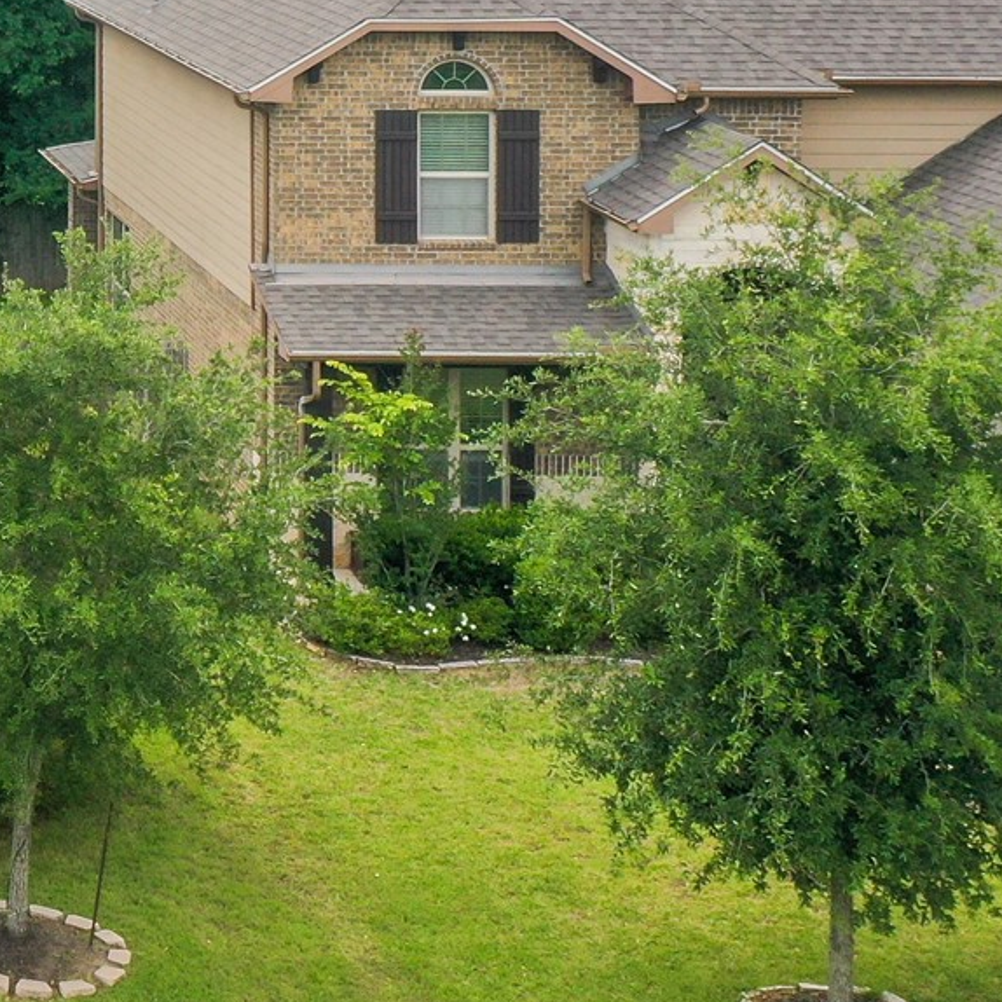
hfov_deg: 16.8
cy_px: 237
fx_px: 2947
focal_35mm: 90
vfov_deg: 19.1
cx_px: -663
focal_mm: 10.26
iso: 100
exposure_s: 1/320
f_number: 6.3
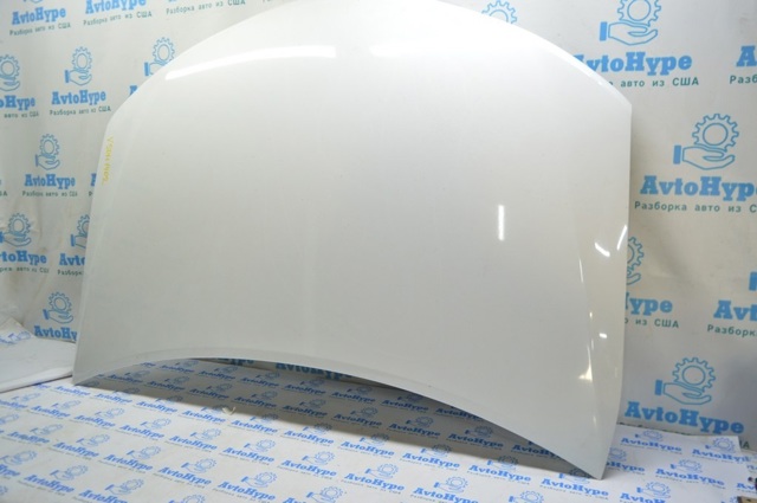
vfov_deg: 47.8
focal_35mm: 27
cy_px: 252
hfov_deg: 67.4
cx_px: 378
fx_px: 567
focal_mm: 18
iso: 400
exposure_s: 1/50
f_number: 3.5
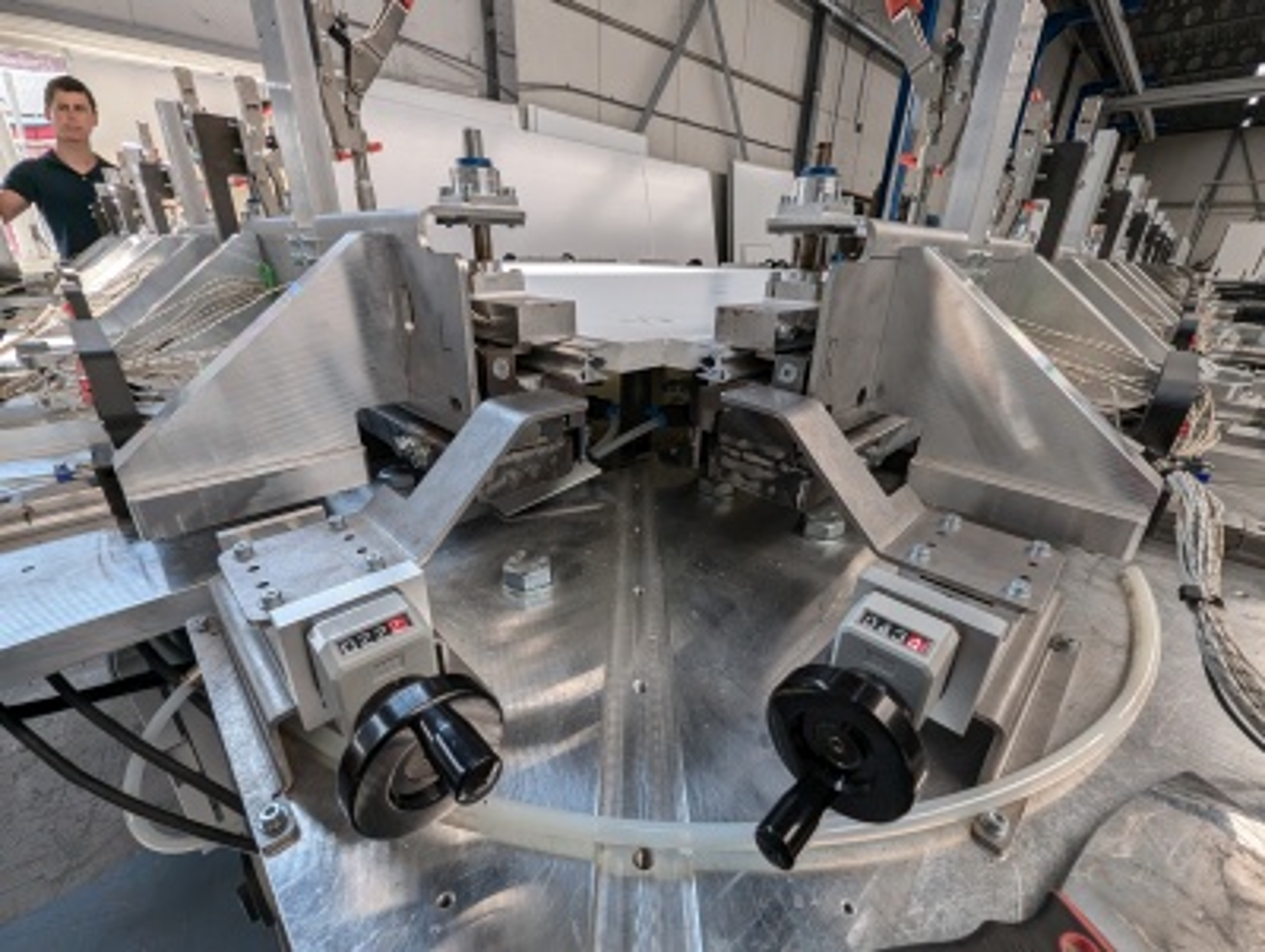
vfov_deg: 90.0
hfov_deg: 106.1
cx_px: 632
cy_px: 476
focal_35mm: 13
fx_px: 476
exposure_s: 1/182
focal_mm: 1.95
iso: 48
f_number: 2.2
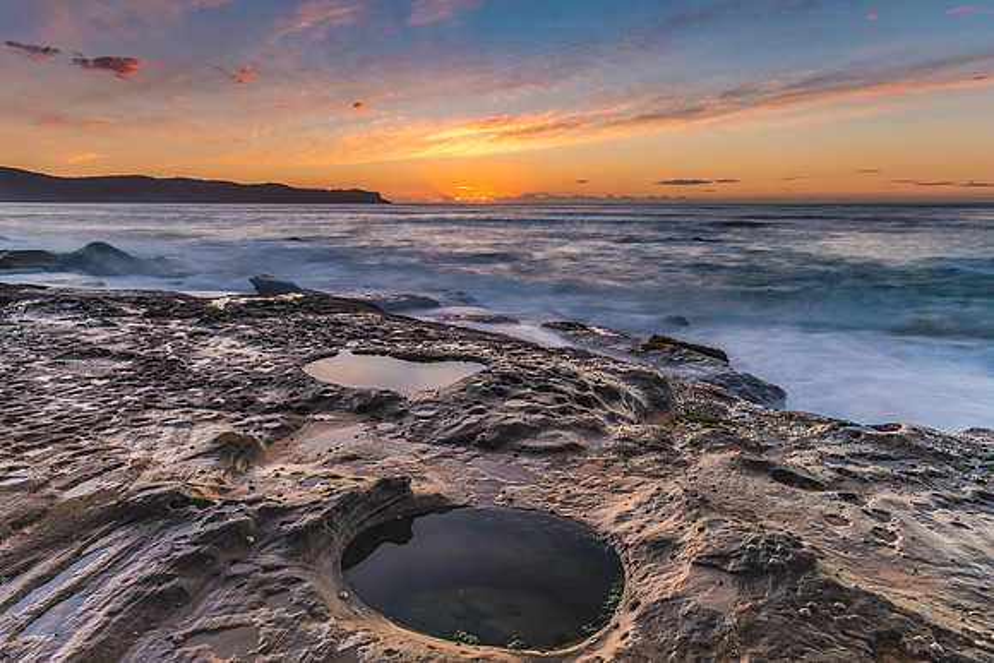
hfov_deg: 73.6
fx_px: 664
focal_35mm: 24
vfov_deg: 53.1
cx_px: 497
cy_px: 332
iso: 50
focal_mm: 16
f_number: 11
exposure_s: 4
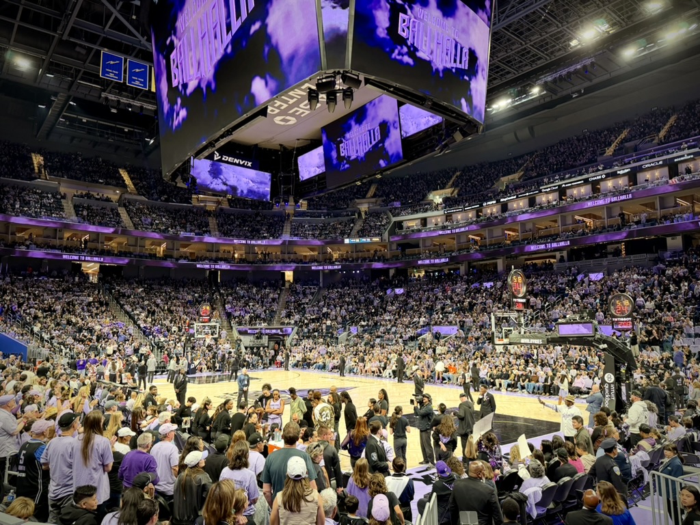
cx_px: 350
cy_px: 262
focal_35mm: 24
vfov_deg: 56.8
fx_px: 485
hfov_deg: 71.6
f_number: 1.78
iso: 160
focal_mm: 6.76
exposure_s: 1/60
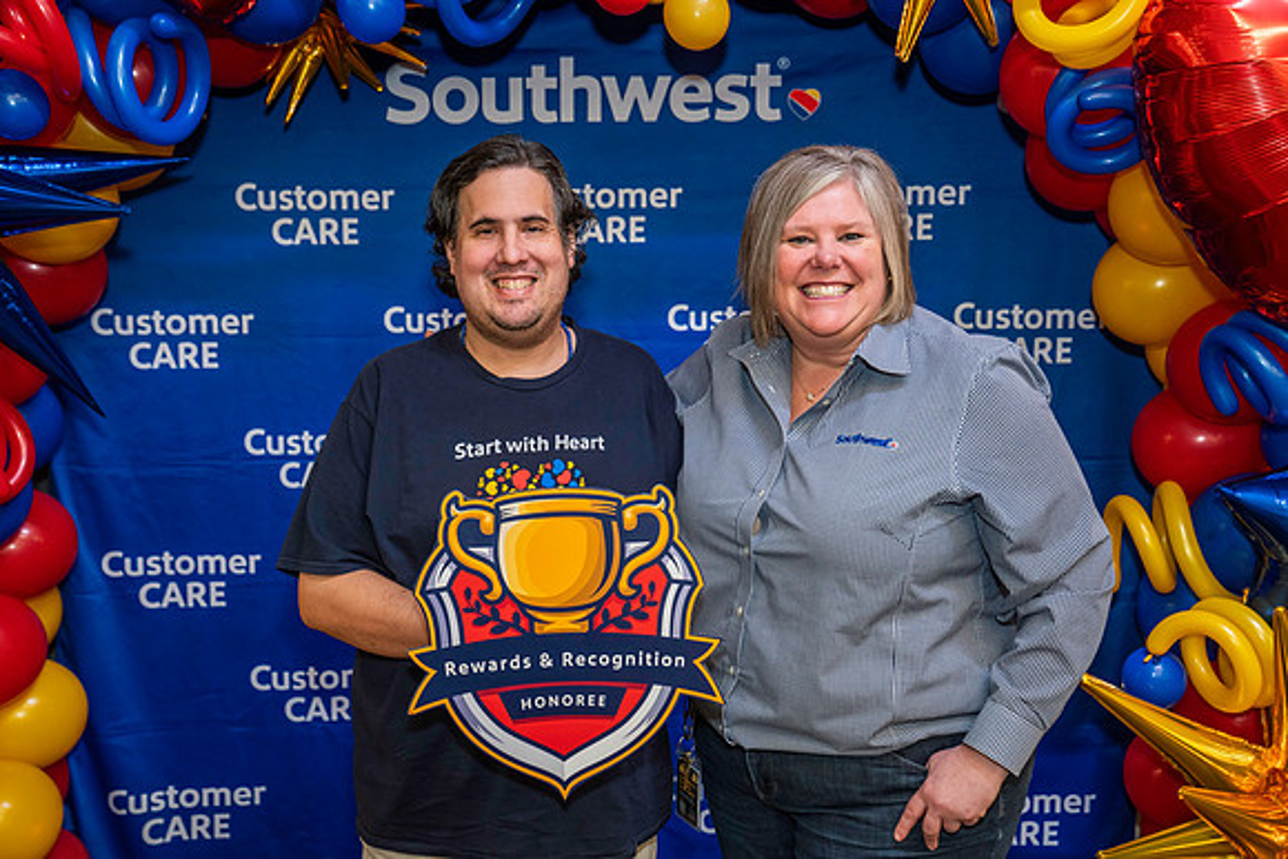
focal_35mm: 43
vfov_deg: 31.2
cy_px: 430
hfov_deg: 45.4
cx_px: 644
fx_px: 1539
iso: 1250
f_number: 4
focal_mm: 43
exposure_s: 1/160
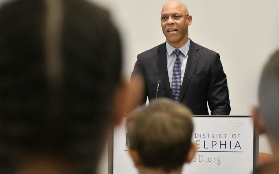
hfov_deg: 13.0
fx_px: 1228
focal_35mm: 162
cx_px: 139
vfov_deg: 8.1
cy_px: 84
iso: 8000
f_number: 4.8
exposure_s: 1/320
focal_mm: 105
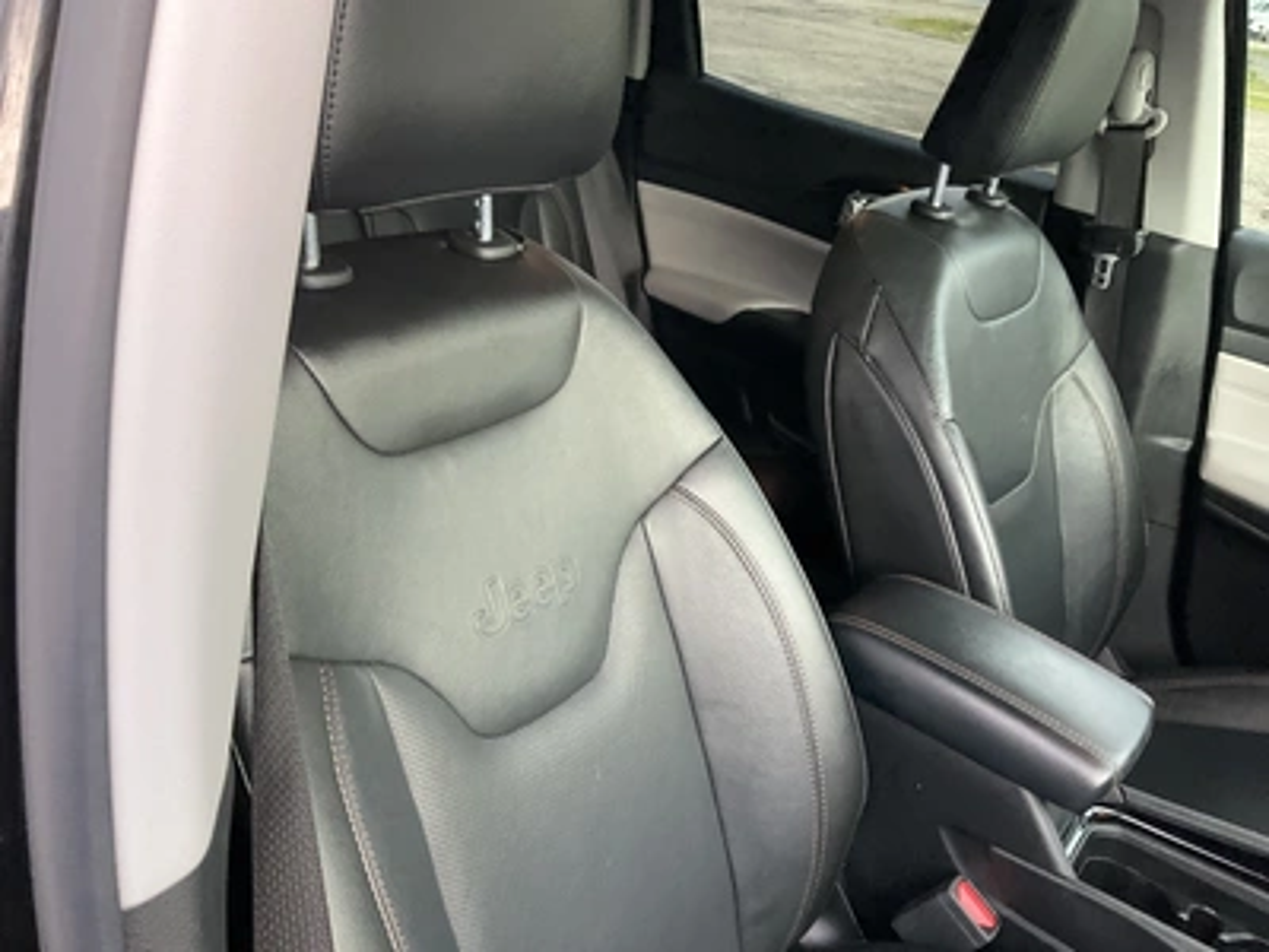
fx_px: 1063
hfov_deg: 61.7
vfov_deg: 48.2
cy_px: 476
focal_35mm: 29
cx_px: 634
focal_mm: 3
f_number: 1.8
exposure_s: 1/60
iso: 200
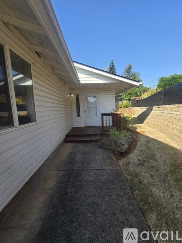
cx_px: 91
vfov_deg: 106.2
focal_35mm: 13
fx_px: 91
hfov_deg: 89.9
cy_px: 122
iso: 50
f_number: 2.2
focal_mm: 2.2
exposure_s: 1/779
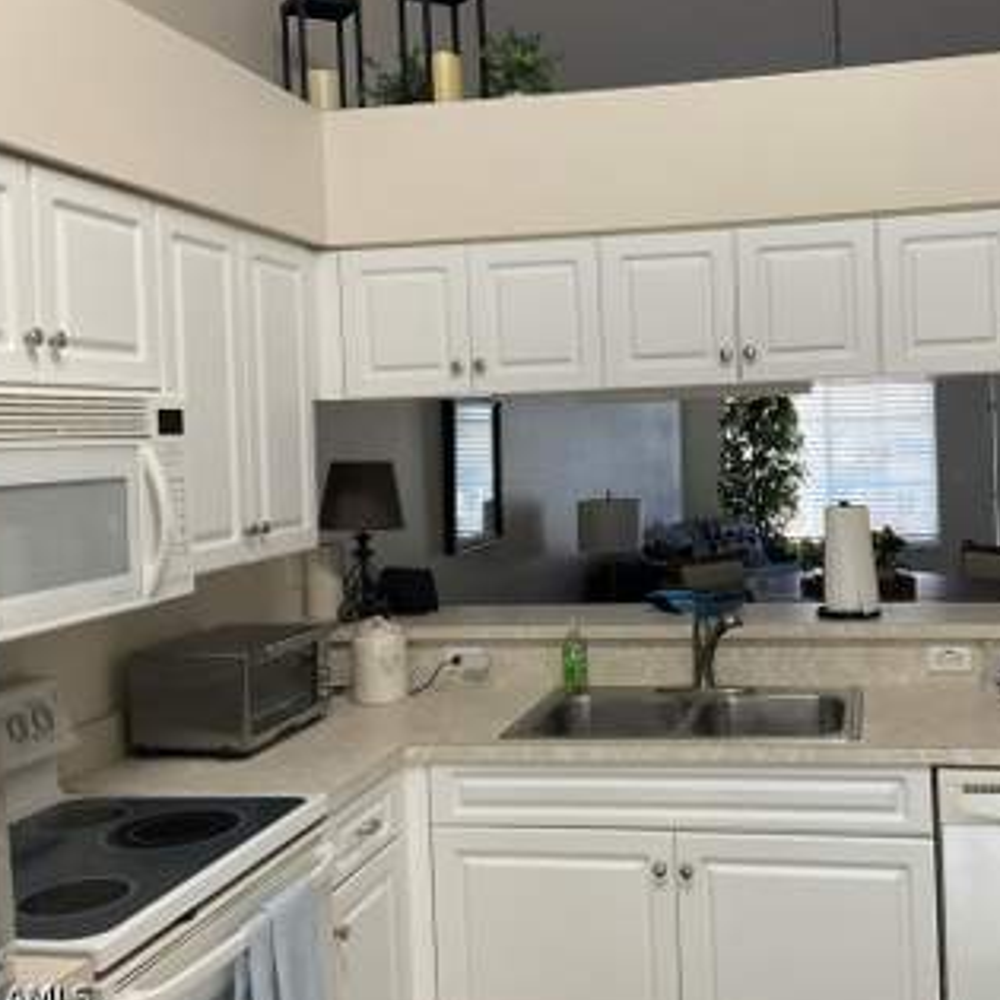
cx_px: 667
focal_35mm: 39
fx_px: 1275
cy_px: 451
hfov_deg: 42.3
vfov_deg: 42.8
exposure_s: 1/60
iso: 125
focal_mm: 3
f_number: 1.8
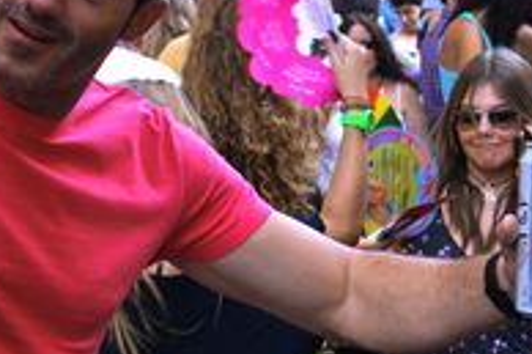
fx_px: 2156
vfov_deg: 9.4
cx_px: -8
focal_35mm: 146
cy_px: 184
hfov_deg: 13.9
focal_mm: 30
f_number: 4.5
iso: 200
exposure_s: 1/80
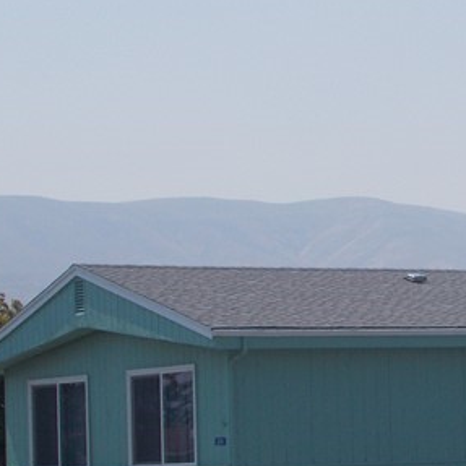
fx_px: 2787
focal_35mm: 183
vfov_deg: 9.5
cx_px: 705
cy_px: 357
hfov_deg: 9.3
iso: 80
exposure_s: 1/160
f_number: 12.3
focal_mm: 10.3
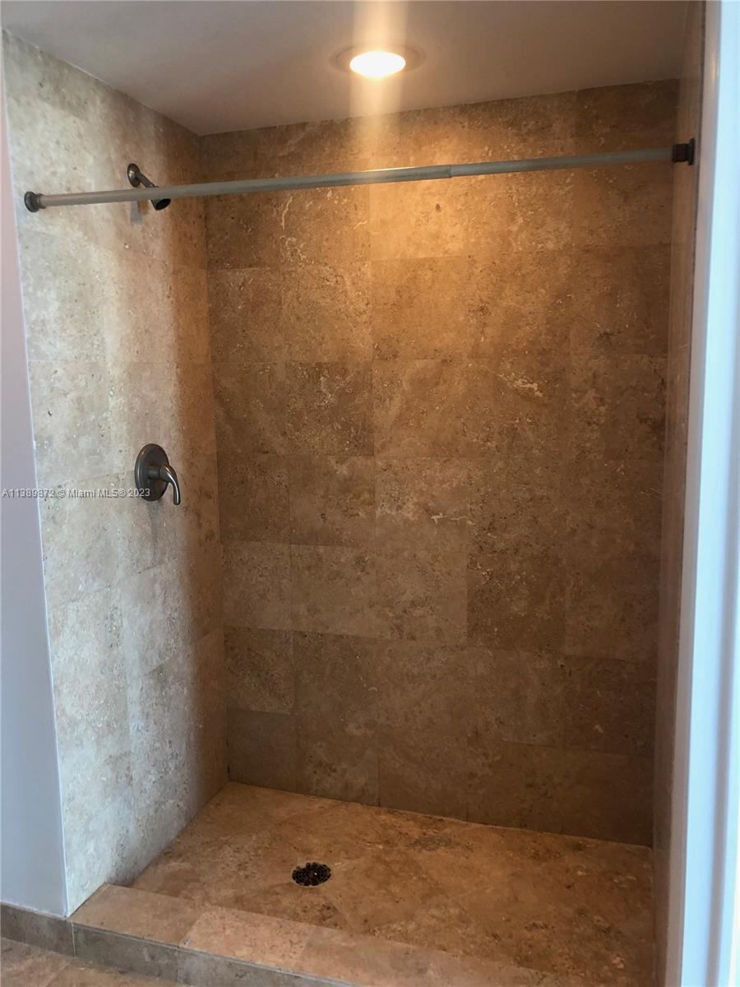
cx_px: 370
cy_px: 494
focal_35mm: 28
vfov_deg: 63.4
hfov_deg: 49.7
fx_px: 798
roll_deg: +1.7
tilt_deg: -8.0
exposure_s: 1/15
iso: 40
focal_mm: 3.99
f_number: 1.8
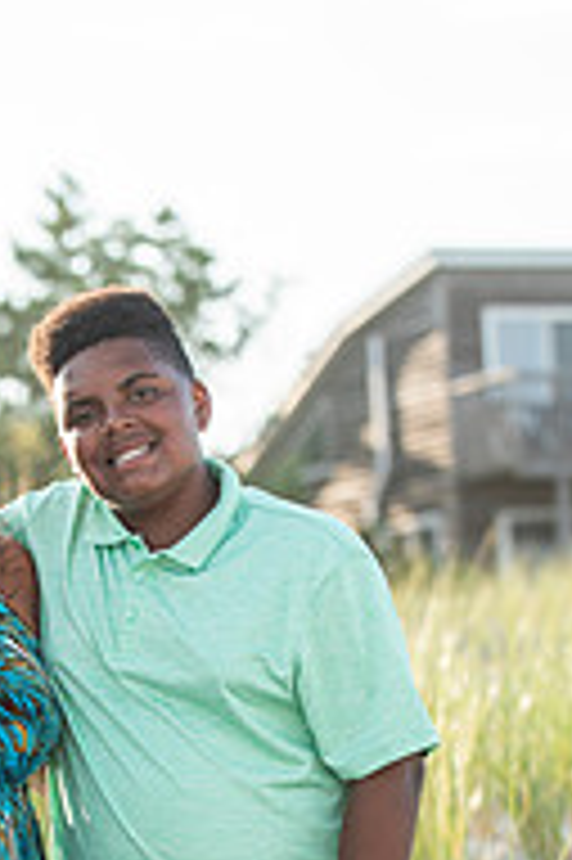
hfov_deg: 7.1
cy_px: 729
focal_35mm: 193
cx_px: -45
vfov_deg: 10.6
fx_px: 4608
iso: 250
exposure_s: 1/1000
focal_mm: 82
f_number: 3.5
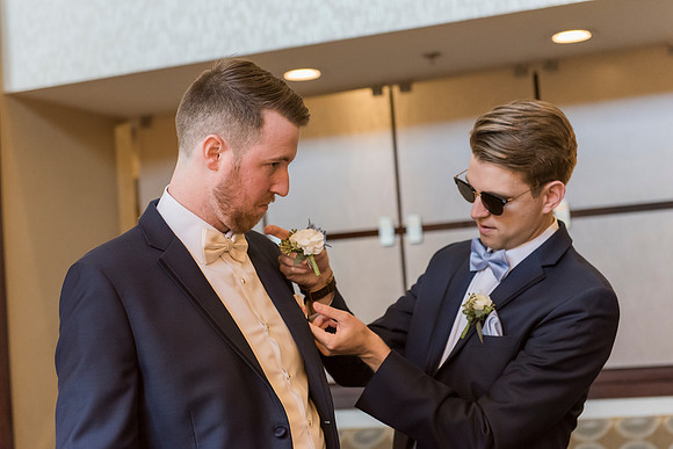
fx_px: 1234
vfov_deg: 20.6
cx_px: 336
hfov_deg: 30.5
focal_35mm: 66
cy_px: 224
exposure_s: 1/200
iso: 4000
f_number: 3.5
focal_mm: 66
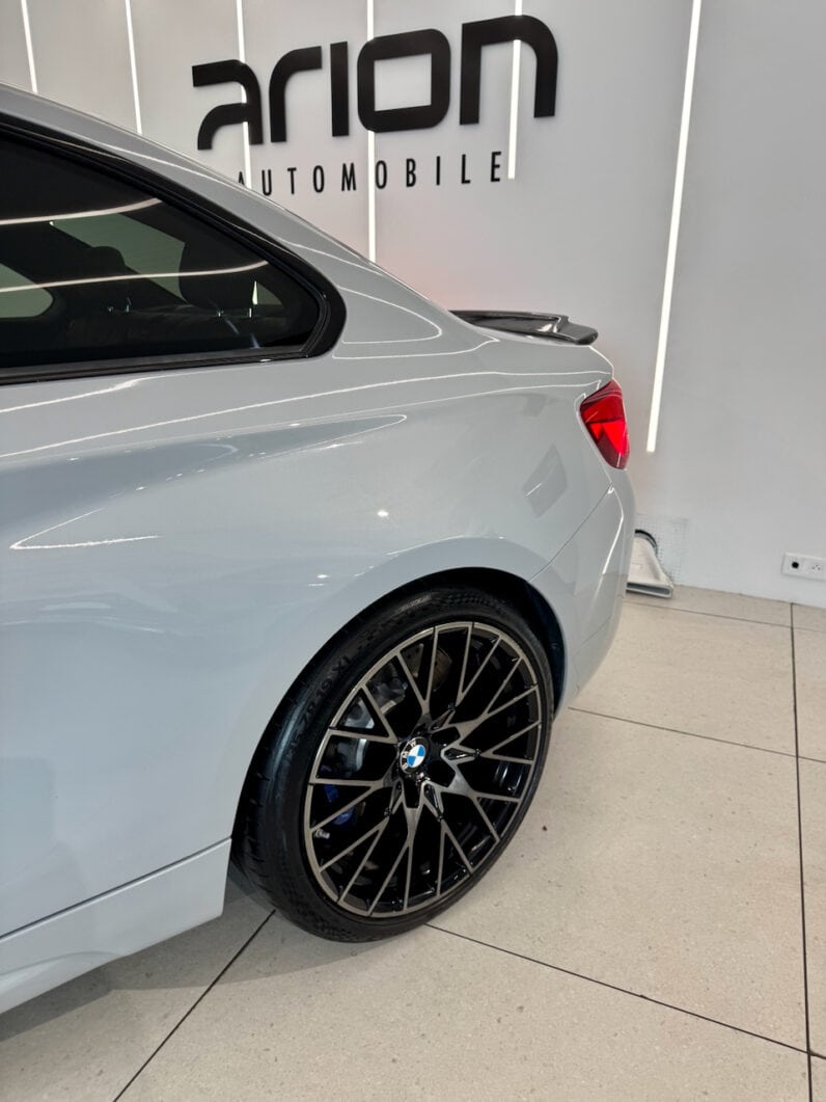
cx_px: 413
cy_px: 551
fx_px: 763
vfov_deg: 71.6
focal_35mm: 24
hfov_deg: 56.8
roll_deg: -0.6
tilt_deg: -20.3
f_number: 1.78
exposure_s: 1/100
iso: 100
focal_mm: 6.76
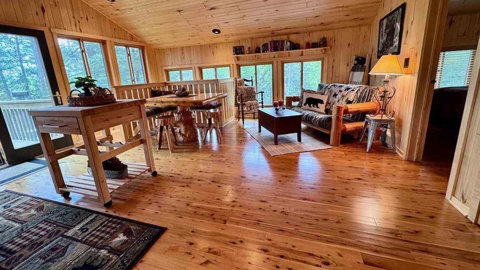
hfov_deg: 99.4
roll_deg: +3.1
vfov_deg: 67.0
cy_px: 123
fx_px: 204
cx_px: 239
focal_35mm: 16
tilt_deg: -14.2
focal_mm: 2.22
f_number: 2.2
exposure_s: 1/60
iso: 200
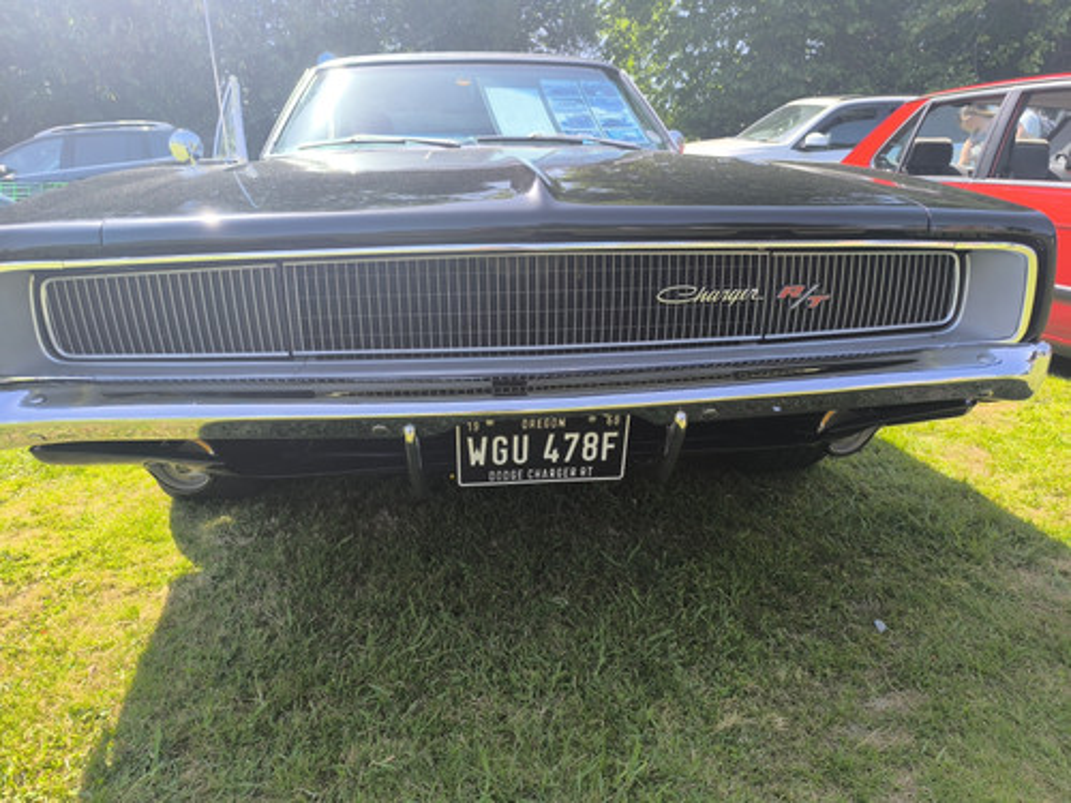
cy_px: 402
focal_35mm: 23
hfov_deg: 73.9
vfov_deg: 58.9
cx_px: 536
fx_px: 712
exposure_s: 1/427
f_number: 1.65
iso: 50
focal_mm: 6.14
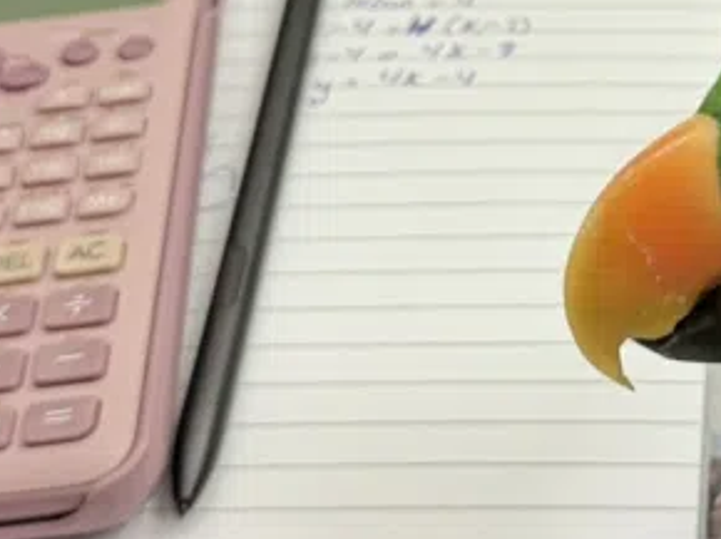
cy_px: -32
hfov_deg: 33.5
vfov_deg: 25.7
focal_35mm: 53
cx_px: 696
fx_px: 1103
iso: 1250
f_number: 1.78
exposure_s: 1/25
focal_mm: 6.76
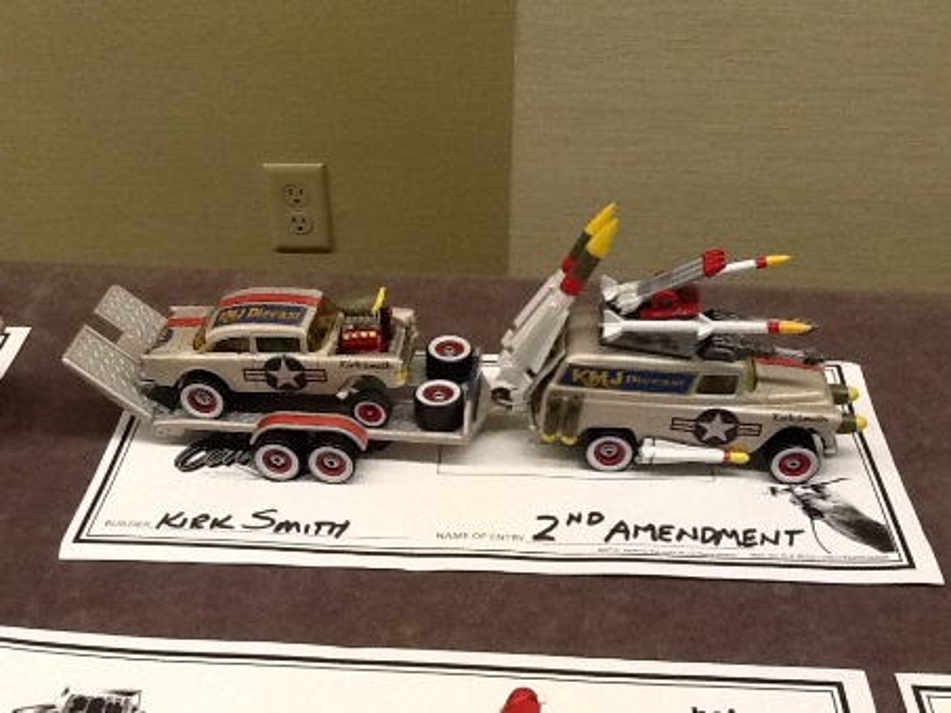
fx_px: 1209
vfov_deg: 32.9
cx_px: 476
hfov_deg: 42.9
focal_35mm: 44
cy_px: 356
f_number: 2.4
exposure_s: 1/30
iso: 160
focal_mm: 2.03
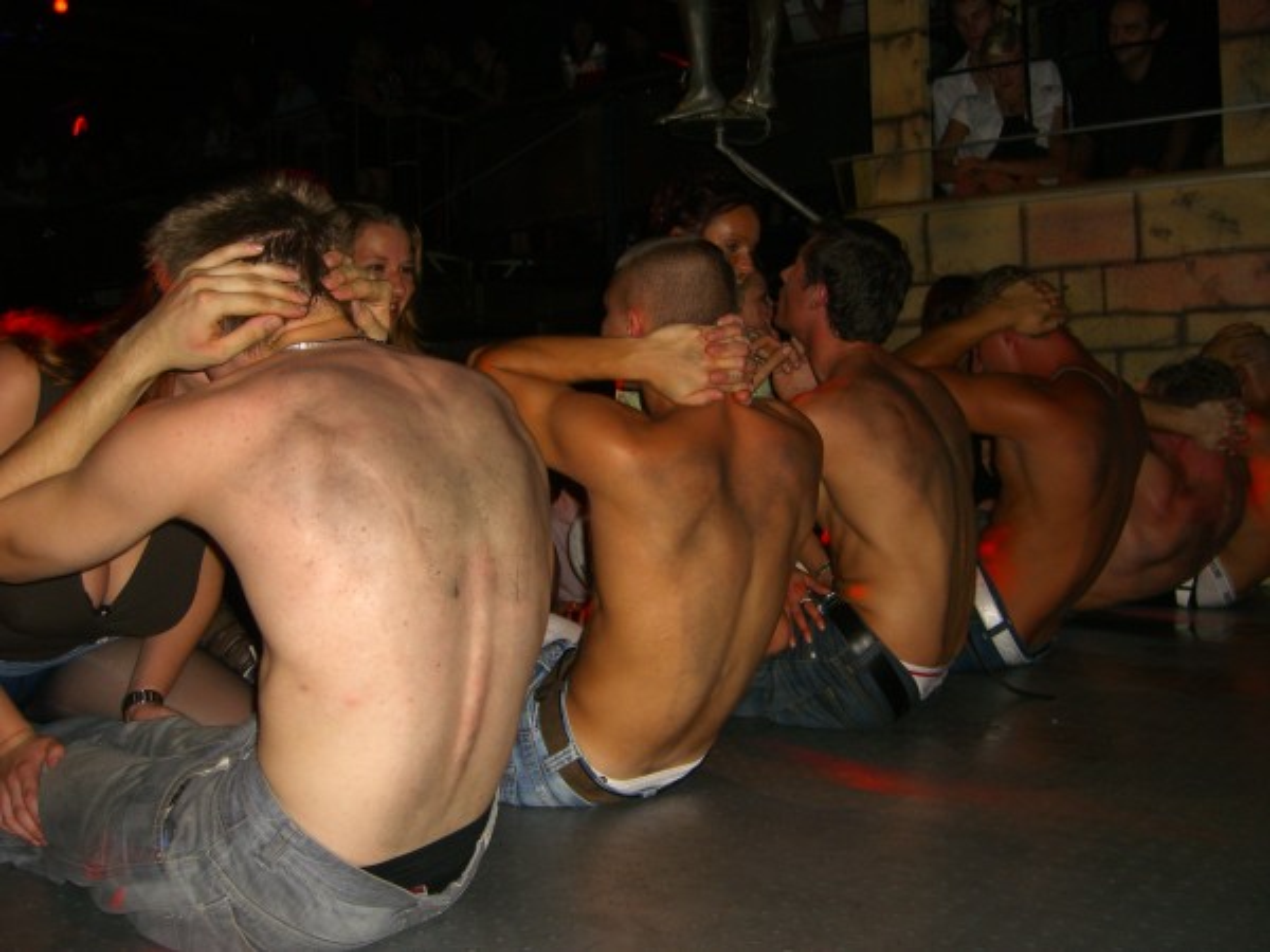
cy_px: 476
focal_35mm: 38
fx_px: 1394
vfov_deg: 37.7
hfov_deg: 49.0
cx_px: 635
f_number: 2.8
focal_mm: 7.9
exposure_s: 1/60
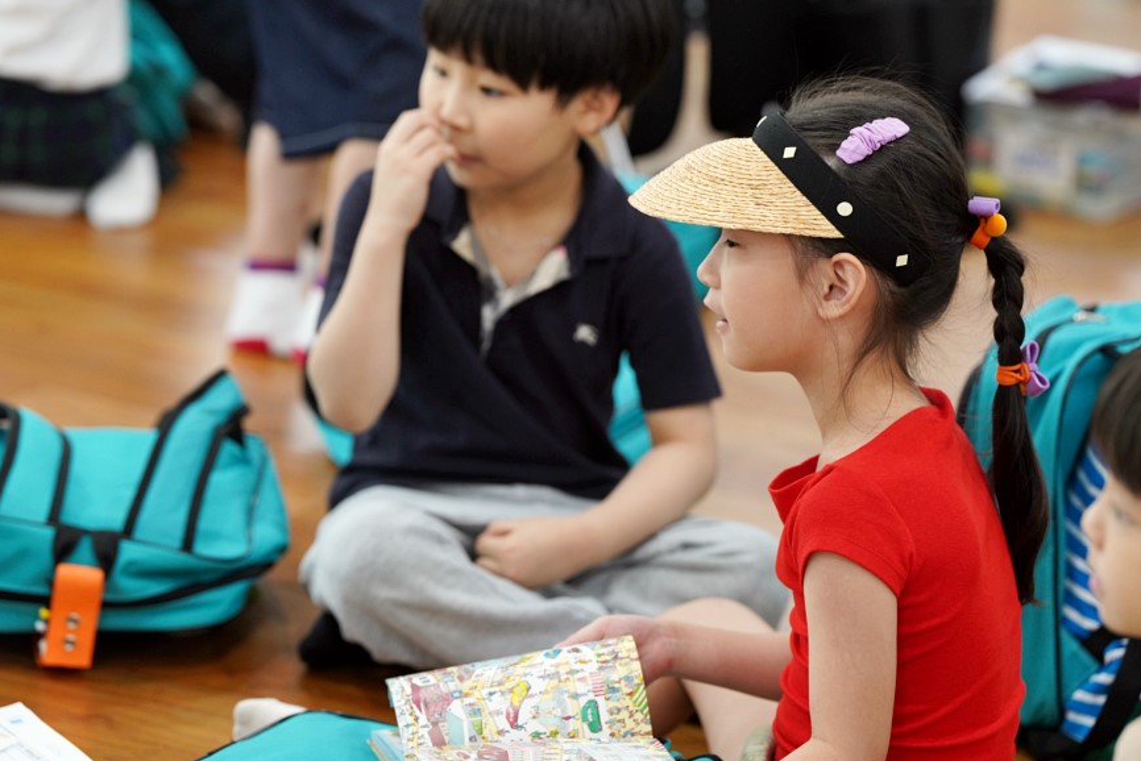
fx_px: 4248
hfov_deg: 15.3
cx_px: 570
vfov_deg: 10.2
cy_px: 371
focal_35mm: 134
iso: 1600
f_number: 3.5
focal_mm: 129
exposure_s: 1/160
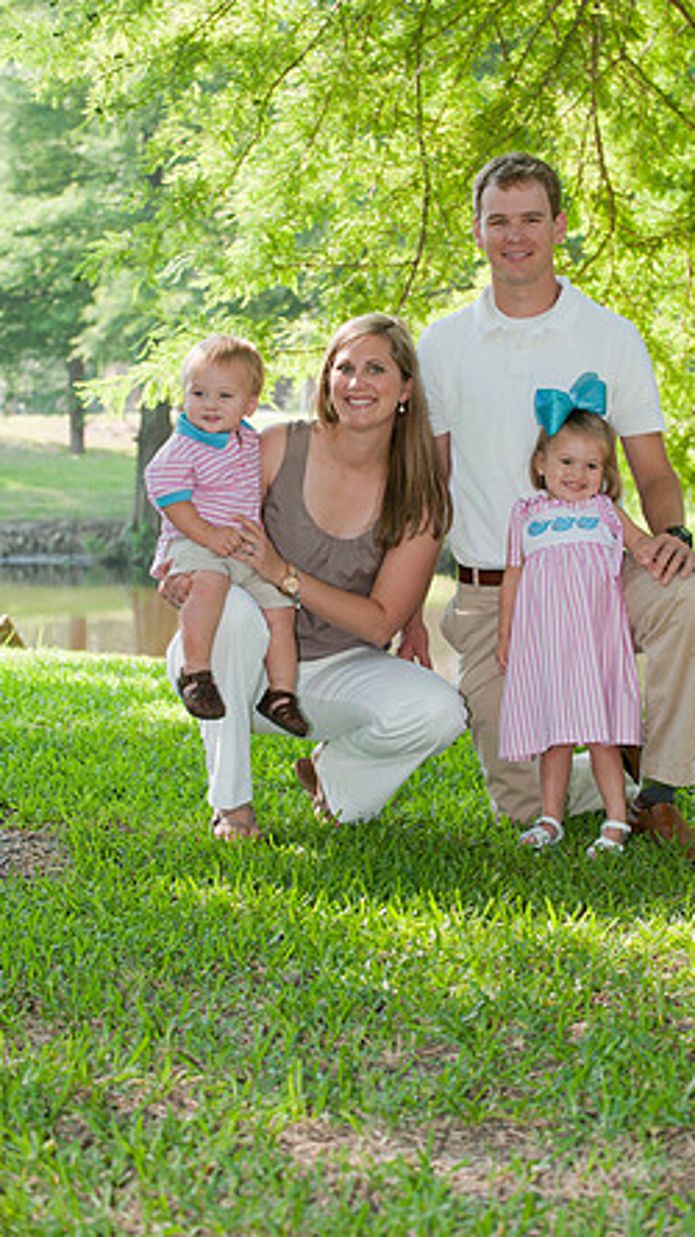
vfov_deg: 23.4
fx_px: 2984
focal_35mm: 91
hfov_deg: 13.3
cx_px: 391
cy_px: 617
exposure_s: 1/100
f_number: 5
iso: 250
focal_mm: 86
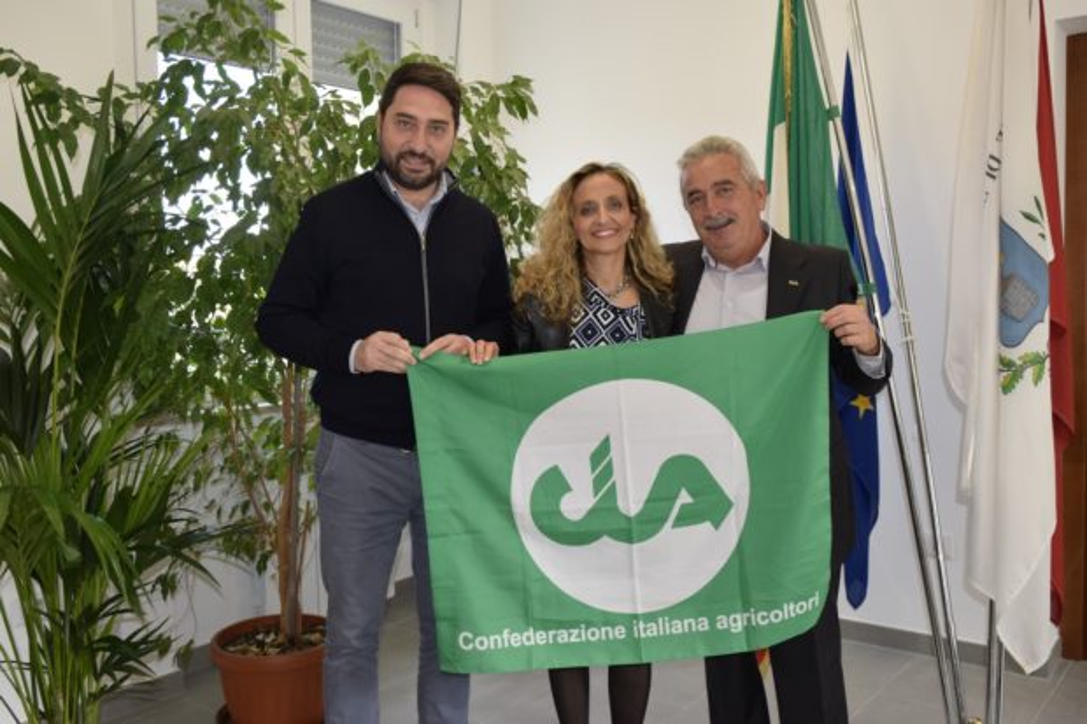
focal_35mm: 33
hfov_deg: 57.2
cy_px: 362
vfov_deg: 39.9
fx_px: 996
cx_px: 544
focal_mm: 22
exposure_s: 1/125
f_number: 5.6
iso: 800
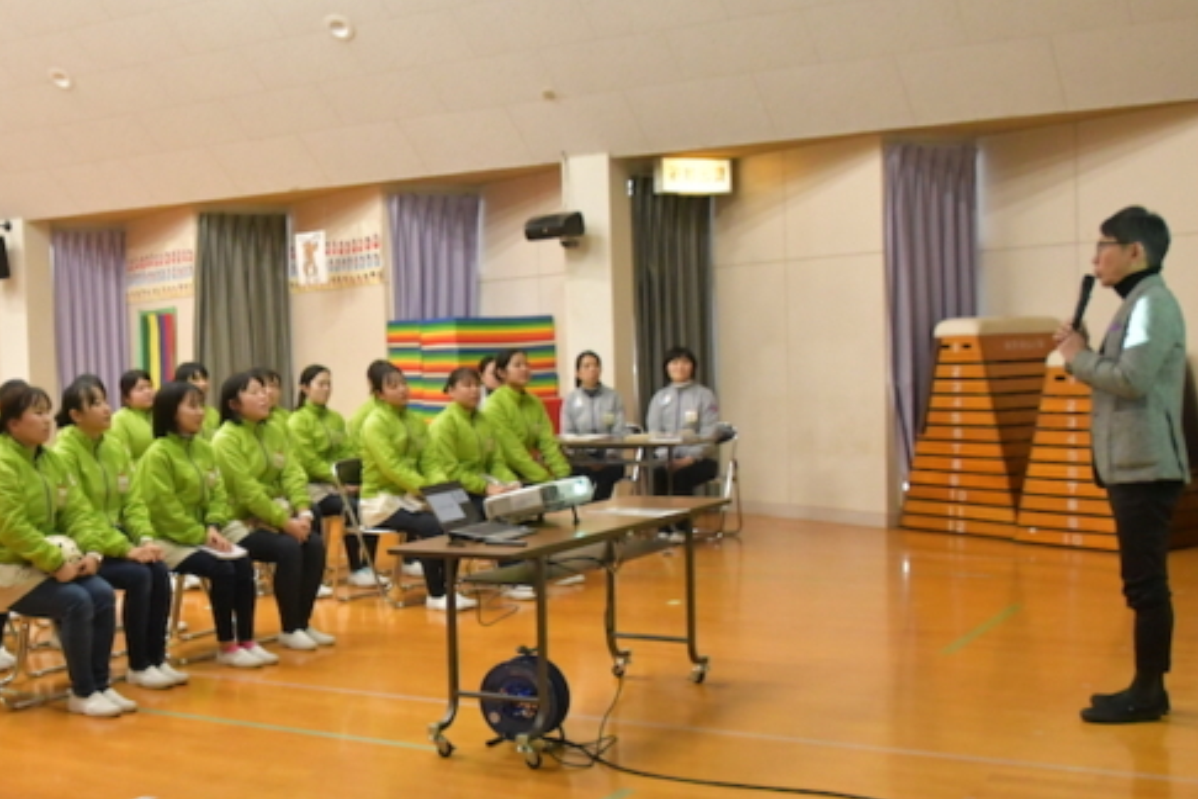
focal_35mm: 49
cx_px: 274
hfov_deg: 39.1
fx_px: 1630
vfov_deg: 27.5
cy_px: 441
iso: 4000
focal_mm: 21
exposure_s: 1/100
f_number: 5
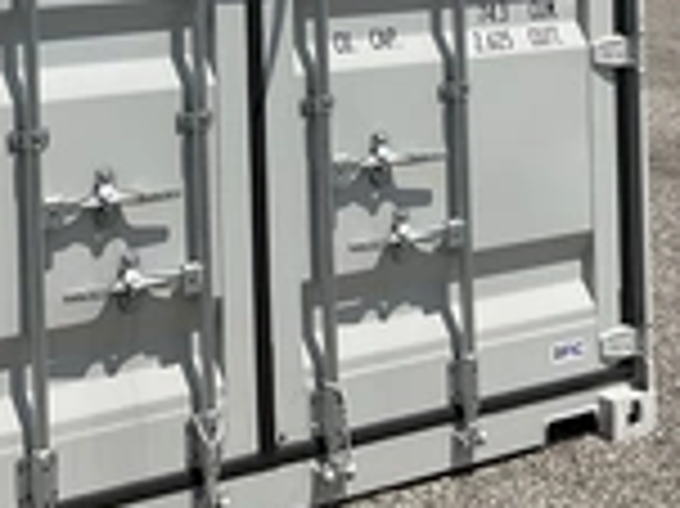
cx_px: 194
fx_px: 1511
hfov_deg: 25.1
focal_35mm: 77
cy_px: -85
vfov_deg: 18.2
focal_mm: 3
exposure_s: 1/3534
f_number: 1.8
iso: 25
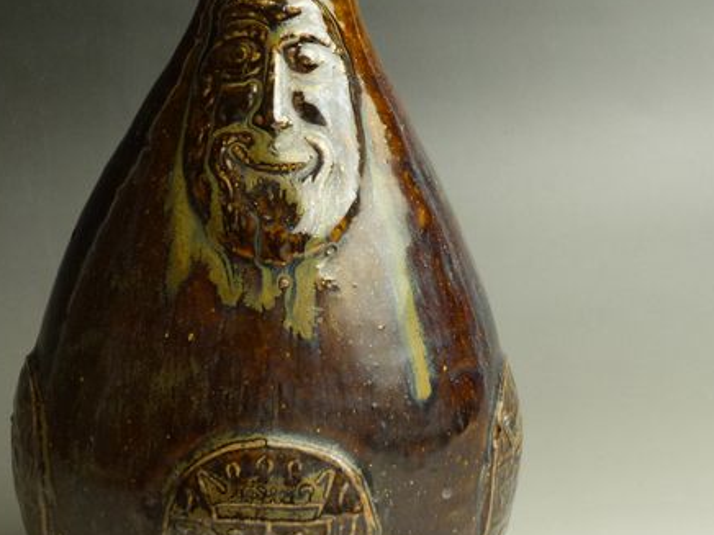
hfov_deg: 18.7
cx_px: 305
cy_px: 310
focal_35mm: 105
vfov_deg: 14.1
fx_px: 2166
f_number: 3.5
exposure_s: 1/40
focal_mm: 10.9
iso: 200
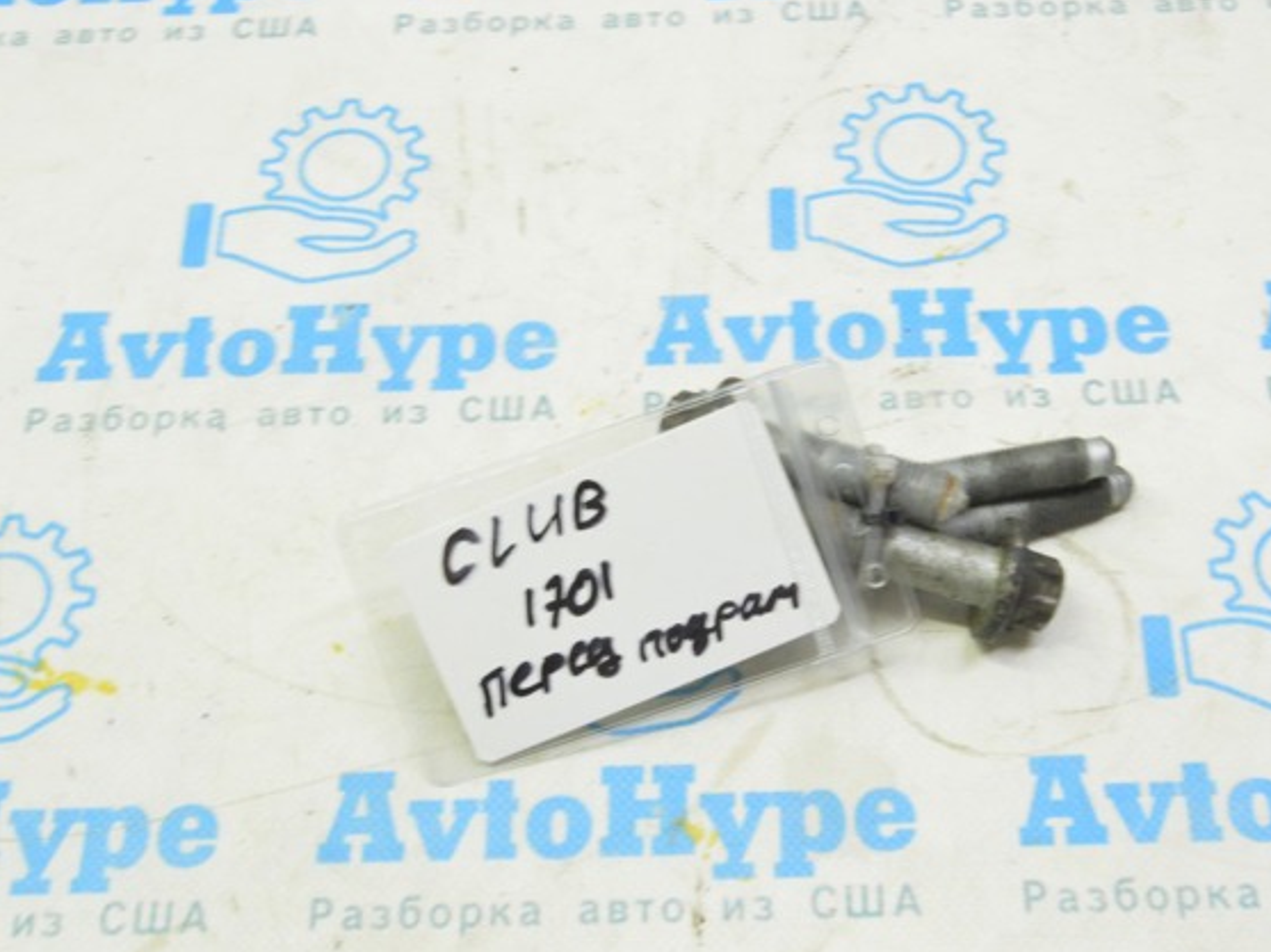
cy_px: 476
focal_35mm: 53
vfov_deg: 27.5
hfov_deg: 36.1
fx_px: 1945
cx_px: 728
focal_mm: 32
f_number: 20
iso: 6400
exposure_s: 1/20
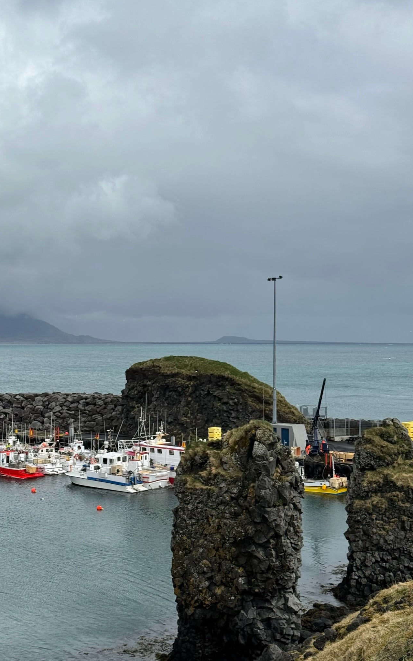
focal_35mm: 51
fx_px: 918
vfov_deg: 39.6
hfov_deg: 25.3
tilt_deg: +0.4
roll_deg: -1.8
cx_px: 185
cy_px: 331
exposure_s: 1/8772
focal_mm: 6.76
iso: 64
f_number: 1.78
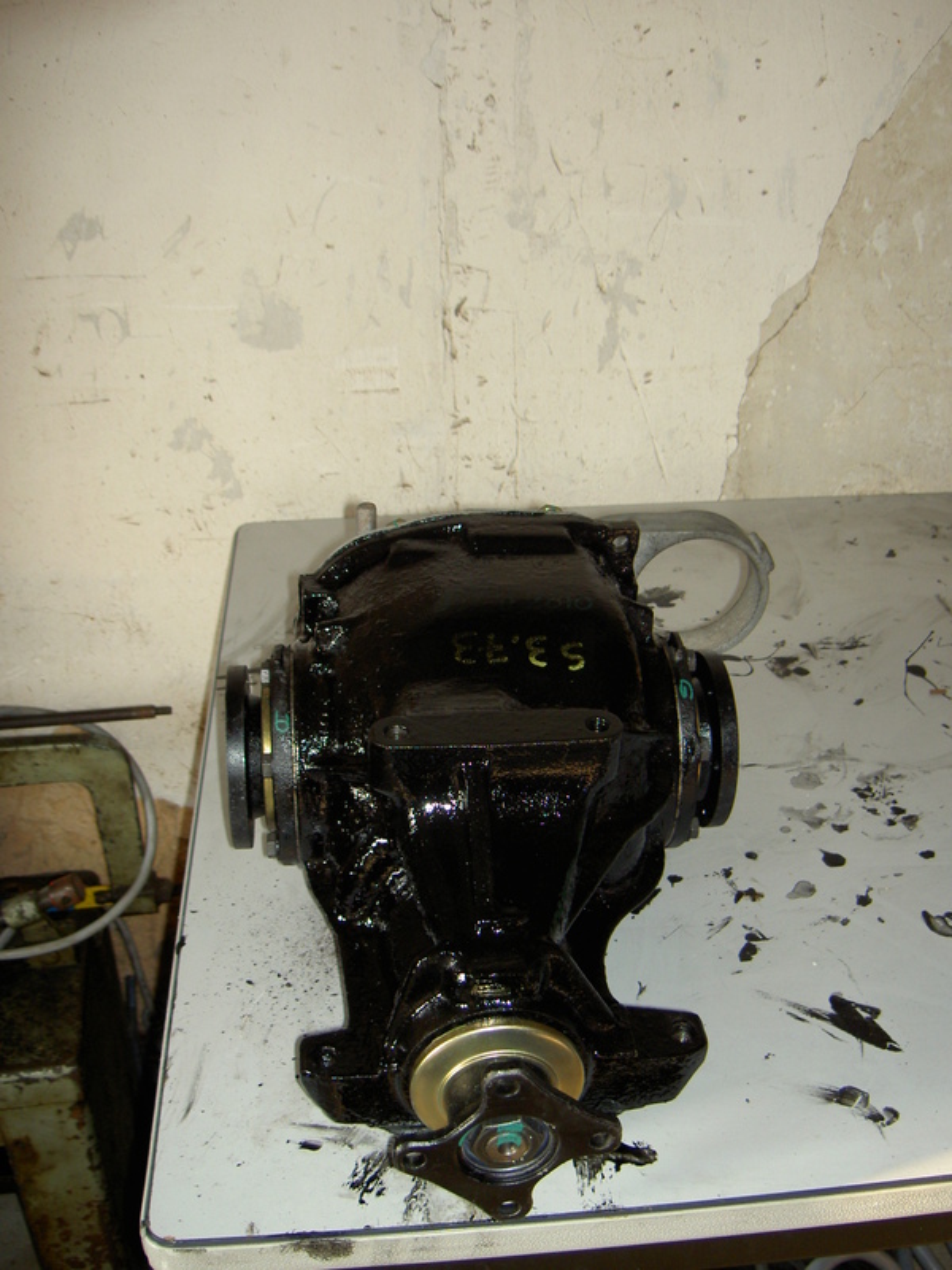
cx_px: 476
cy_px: 635
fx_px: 1430
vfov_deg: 47.9
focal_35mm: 39
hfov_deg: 36.8
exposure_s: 1/60
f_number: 2.8
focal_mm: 8
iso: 100
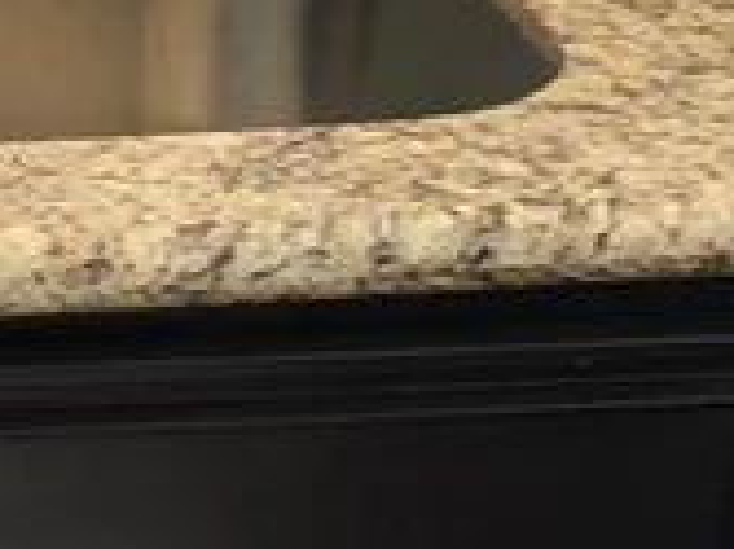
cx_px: -567
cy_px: -9
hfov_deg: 10.8
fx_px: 3644
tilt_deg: -22.3
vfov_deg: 8.6
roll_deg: +0.6
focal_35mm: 172
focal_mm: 3.99
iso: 40
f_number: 1.8
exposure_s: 1/20
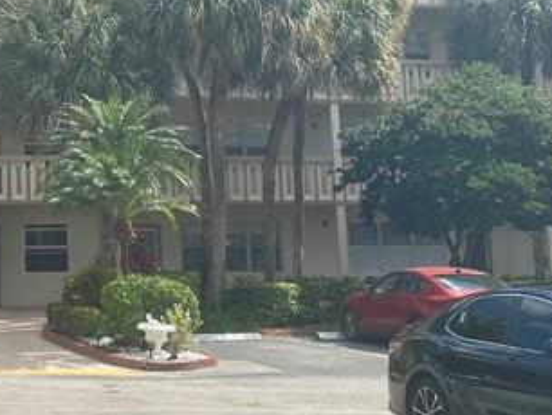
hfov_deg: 21.7
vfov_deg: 16.6
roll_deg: +0.5
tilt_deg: +10.9
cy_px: -14
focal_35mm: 87
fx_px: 1388
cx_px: 2
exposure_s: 1/3846
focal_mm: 4.25
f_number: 1.8
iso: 32
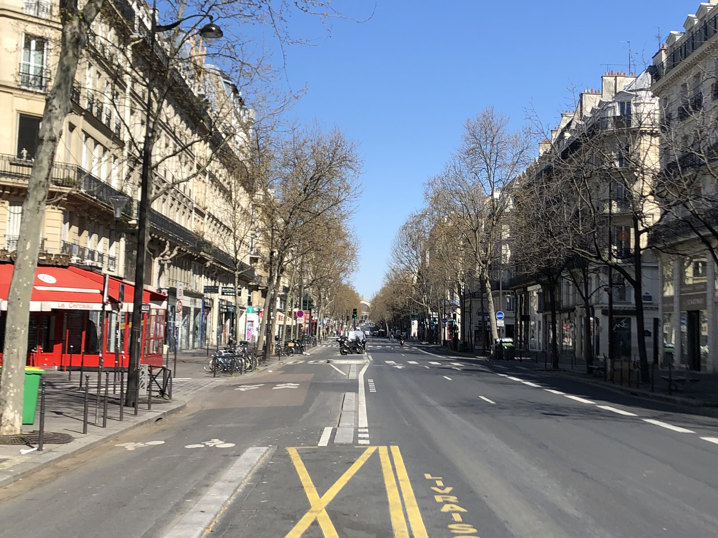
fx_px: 1099
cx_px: 408
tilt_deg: +3.6
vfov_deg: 27.5
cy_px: 233
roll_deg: -0.4
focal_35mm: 53
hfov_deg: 36.1
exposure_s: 1/1675
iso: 20
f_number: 1.8
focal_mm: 4
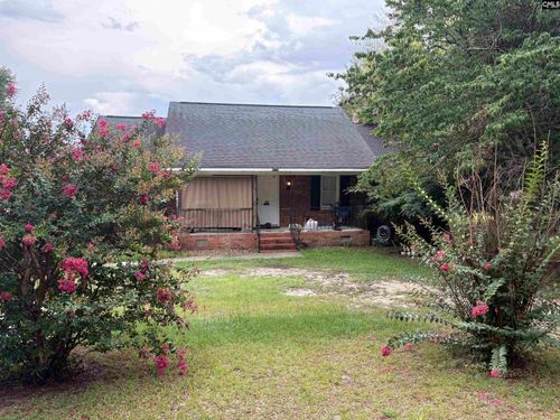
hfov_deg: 67.3
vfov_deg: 53.1
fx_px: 421
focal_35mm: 26
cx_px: 280
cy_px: 210
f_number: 1.6
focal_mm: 5.96
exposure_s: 1/438
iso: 64
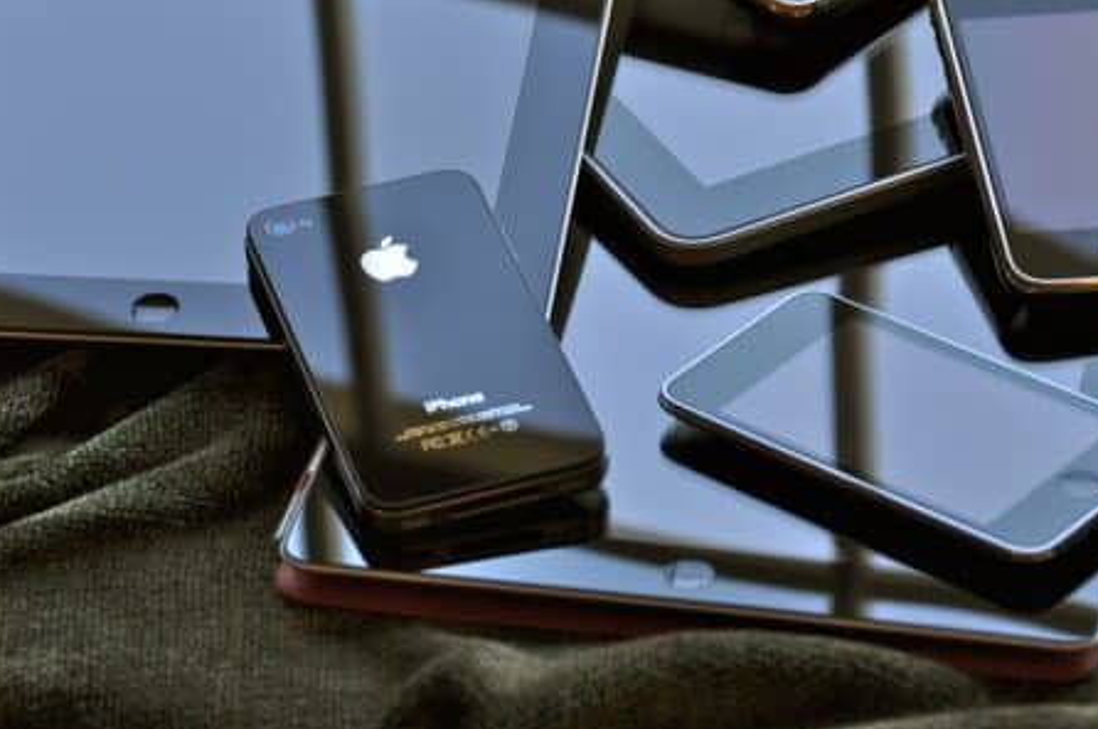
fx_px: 5904
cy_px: 113
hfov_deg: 10.6
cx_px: 657
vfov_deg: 7.1
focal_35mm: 194
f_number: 5
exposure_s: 1/125
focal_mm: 75
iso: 200
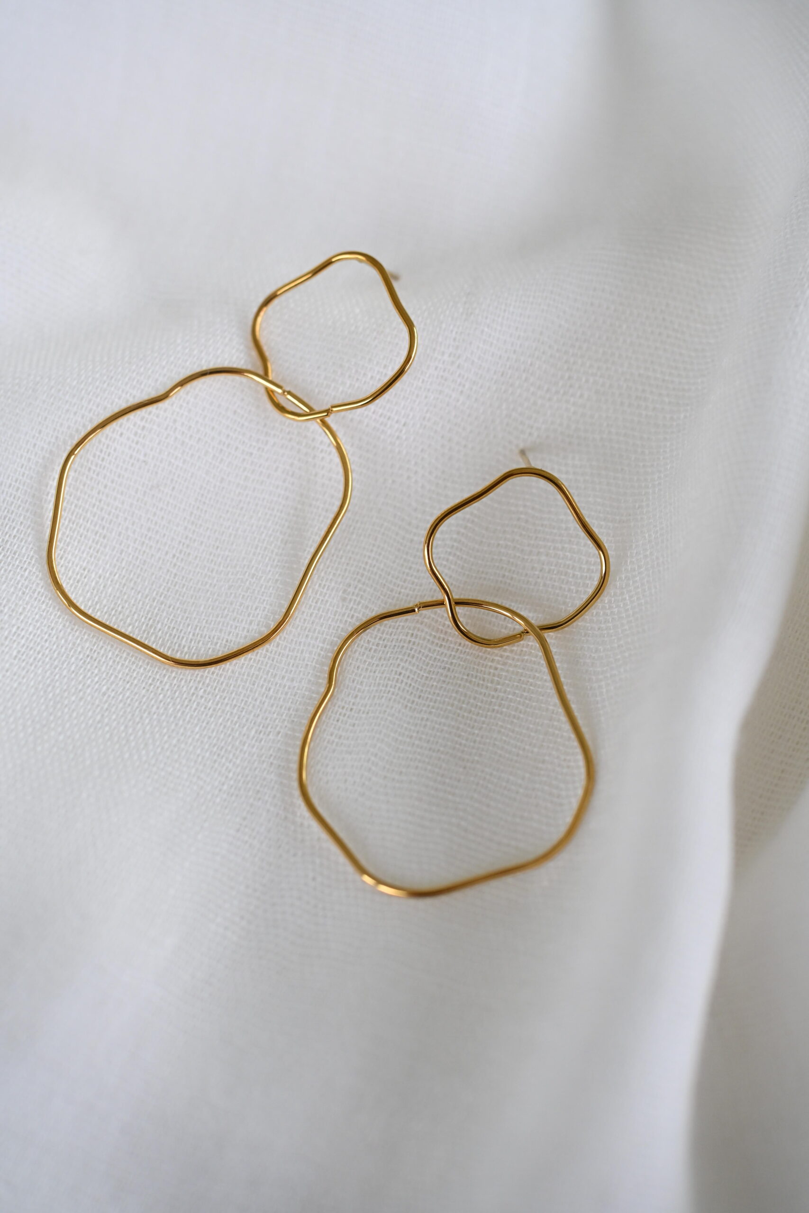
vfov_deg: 37.8
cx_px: 404
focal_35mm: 52
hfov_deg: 25.8
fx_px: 1769
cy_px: 606
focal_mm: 35
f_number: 4
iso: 560
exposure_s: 1/125
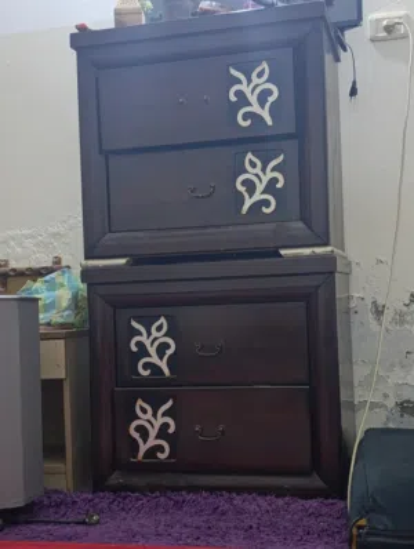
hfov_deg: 29.8
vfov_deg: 38.8
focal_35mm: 49
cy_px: 274
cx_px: 207
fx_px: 779
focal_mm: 6.11
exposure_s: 1/25
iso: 4108
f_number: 1.65
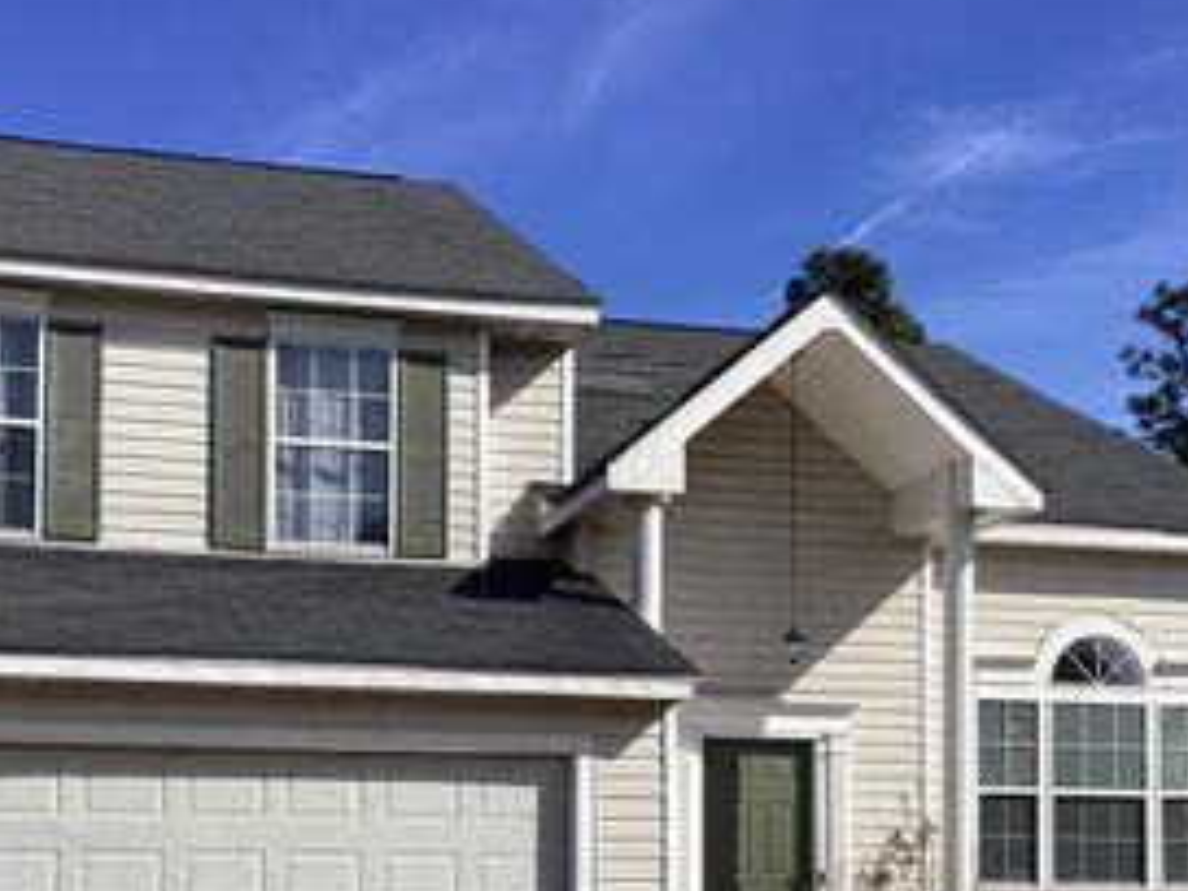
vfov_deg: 25.1
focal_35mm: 57
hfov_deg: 33.8
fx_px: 1956
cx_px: 555
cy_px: 749
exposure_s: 1/2146
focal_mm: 3.3
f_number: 2.4
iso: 25
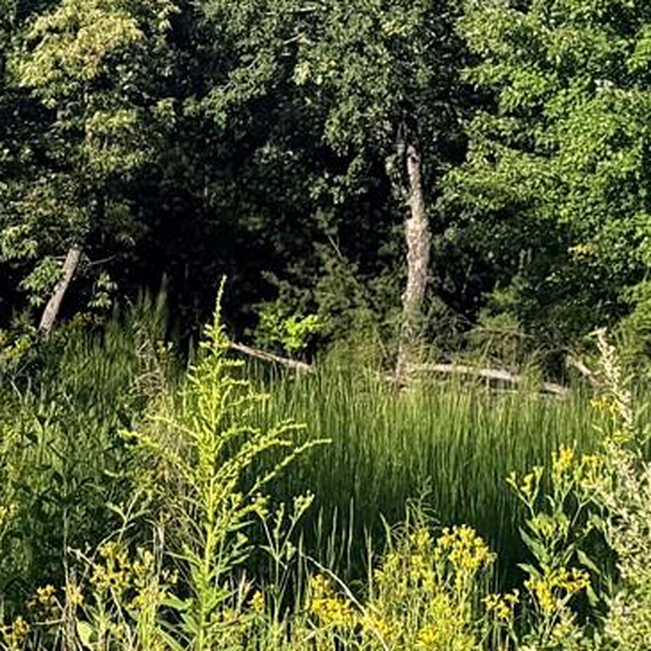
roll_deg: -1.6
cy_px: -435
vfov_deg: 13.5
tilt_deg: -1.6
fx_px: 2532
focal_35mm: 119
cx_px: 721
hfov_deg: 14.3
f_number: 1.78
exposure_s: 1/4405
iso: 80
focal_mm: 6.76
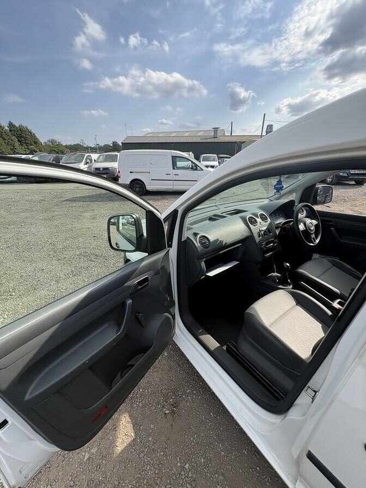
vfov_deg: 102.1
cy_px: 244
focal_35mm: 14
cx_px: 183
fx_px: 197
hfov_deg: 85.7
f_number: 2.2
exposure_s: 1/681
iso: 40
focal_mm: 2.22
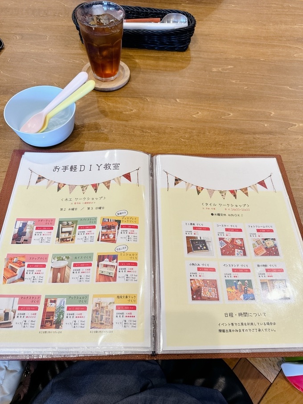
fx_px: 280
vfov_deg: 71.6
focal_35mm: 24
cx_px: 152
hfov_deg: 56.8
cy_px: 202
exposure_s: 1/121
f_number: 1.78
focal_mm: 6.76
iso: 125
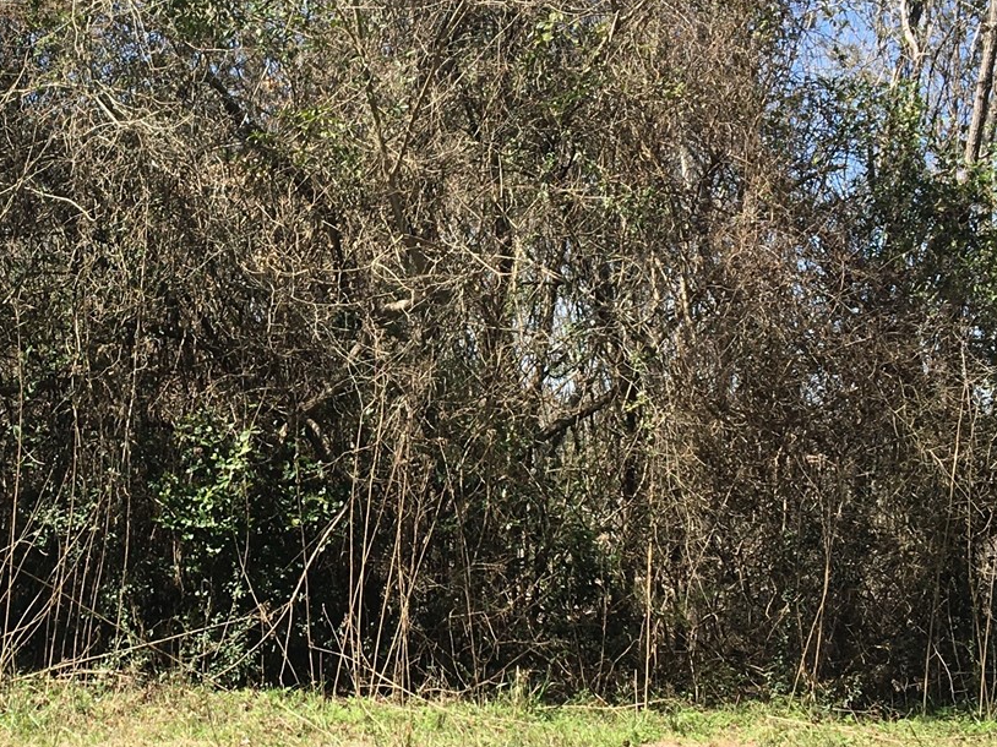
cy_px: 360
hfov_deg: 26.2
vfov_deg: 20.2
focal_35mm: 73
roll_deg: -2.7
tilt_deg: +3.5
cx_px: 190
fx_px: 2102
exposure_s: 1/718
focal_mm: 4.15
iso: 25
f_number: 2.2
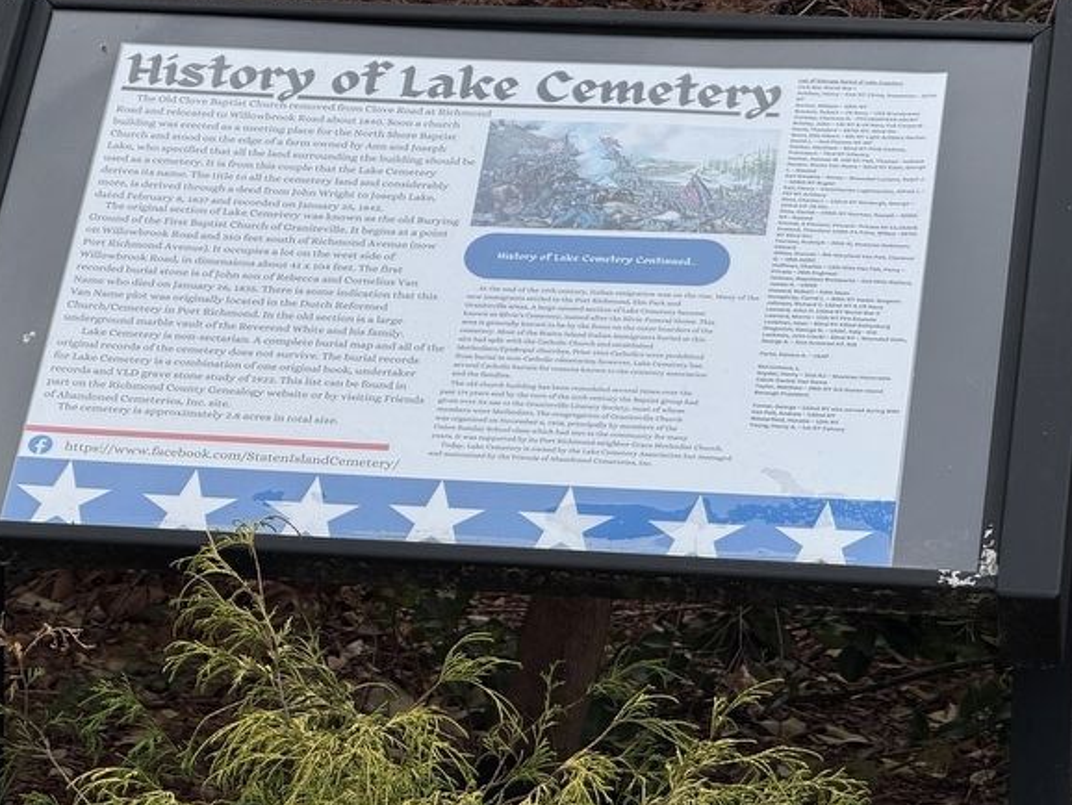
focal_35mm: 166
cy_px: 325
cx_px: 521
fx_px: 5143
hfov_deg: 11.9
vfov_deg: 8.9
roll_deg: -1.1
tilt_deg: -6.2
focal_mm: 15.66
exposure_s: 1/951
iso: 50
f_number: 2.8
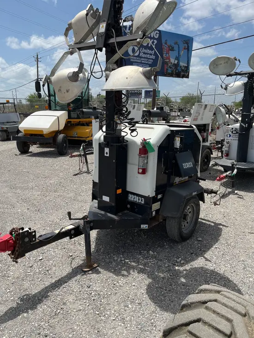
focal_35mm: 26
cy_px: 169
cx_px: 127
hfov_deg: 53.1
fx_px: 254
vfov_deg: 67.3
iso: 50
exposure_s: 1/4149
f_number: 1.6
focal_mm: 5.1
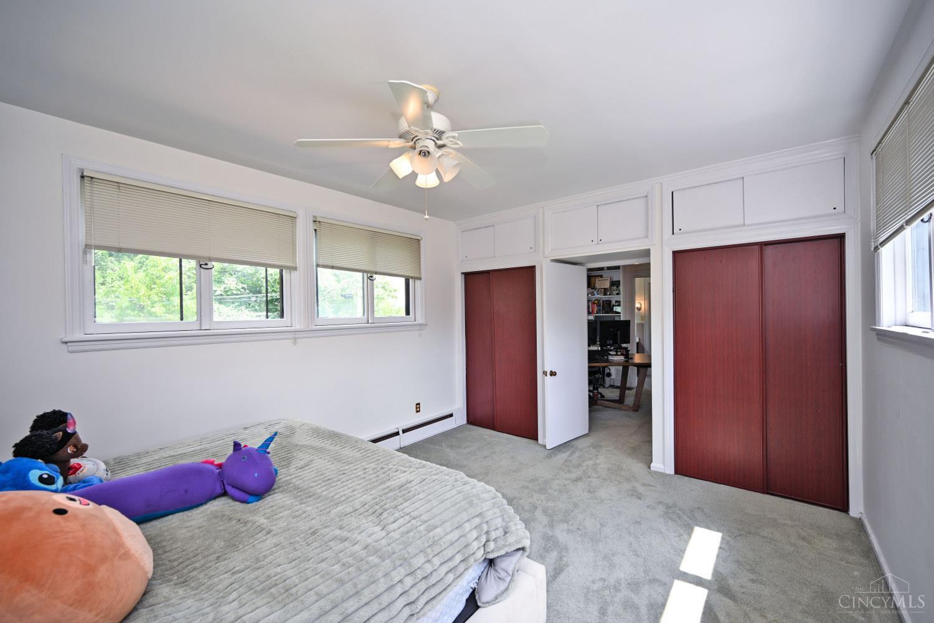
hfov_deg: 104.3
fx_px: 363
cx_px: 467
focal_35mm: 14
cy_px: 312
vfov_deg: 81.2
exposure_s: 1/80
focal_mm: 14
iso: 200
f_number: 4.5
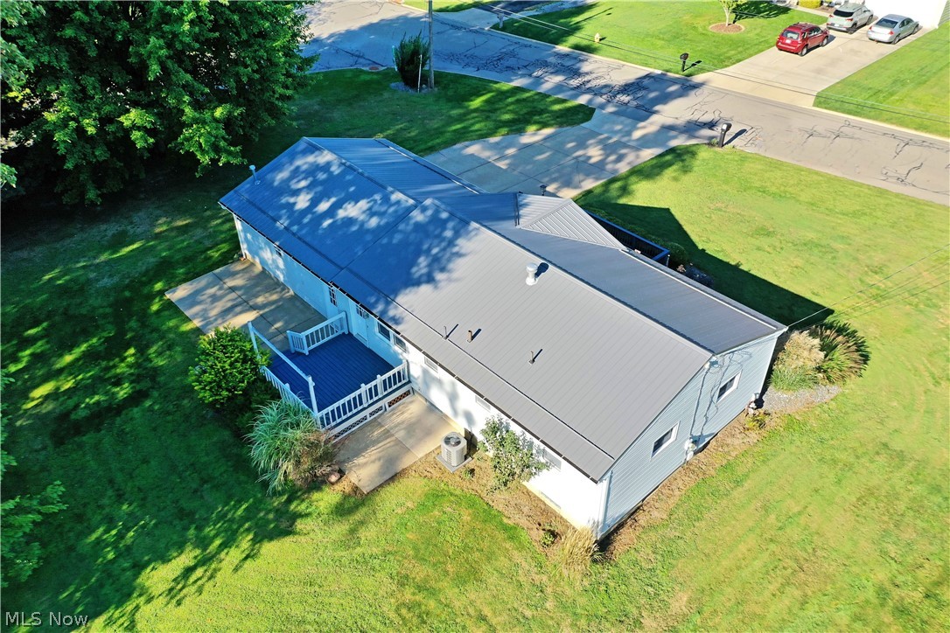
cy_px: 316
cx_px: 475
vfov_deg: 46.4
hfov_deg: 65.5
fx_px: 739
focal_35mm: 28
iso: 100
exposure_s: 1/240
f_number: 5
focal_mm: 10.26
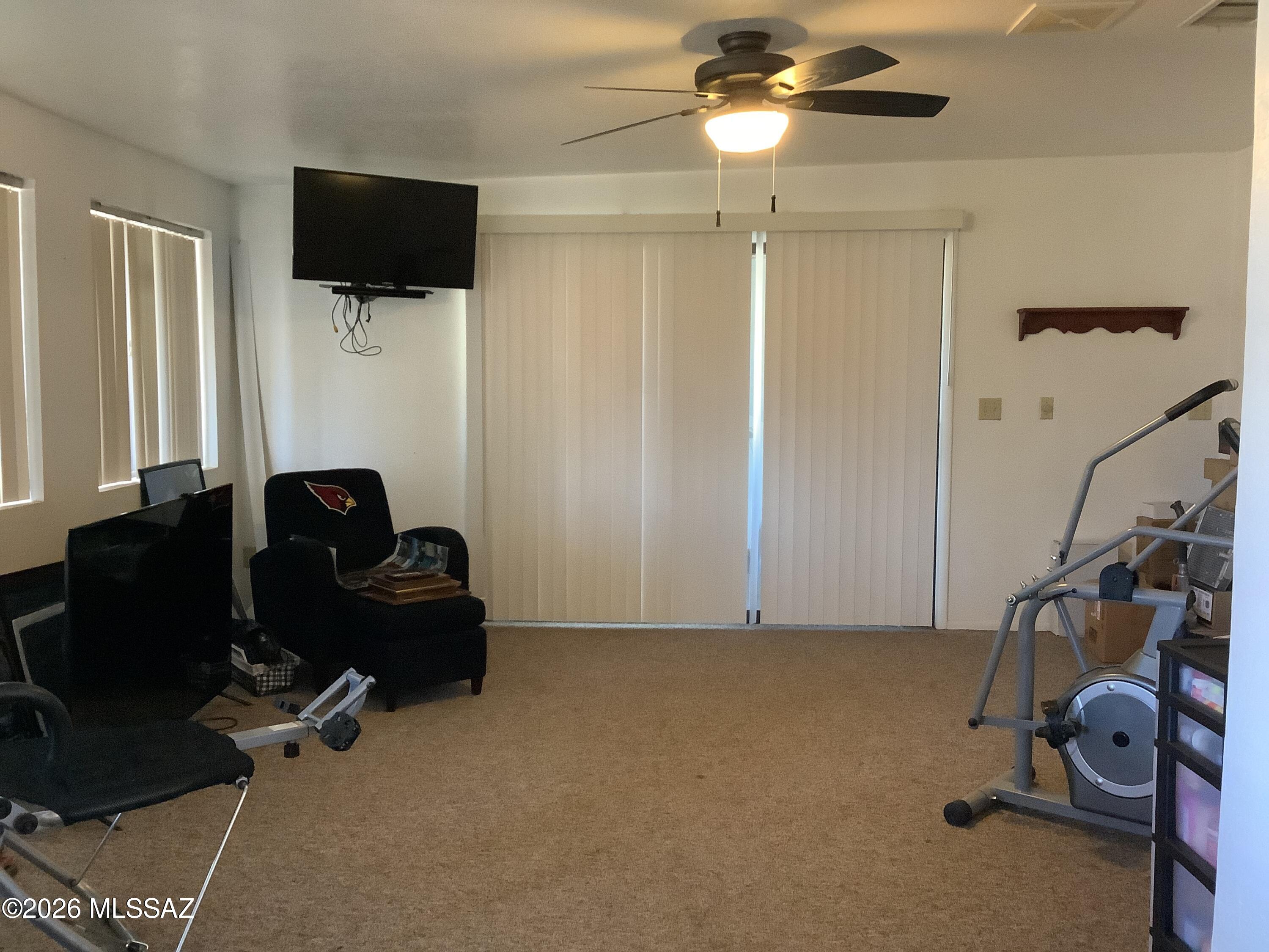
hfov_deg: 58.4
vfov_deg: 45.4
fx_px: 1136
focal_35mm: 31
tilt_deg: -5.2
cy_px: 476
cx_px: 634
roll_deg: +0.3
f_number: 2.4
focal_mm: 3.3
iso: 500
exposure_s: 1/30
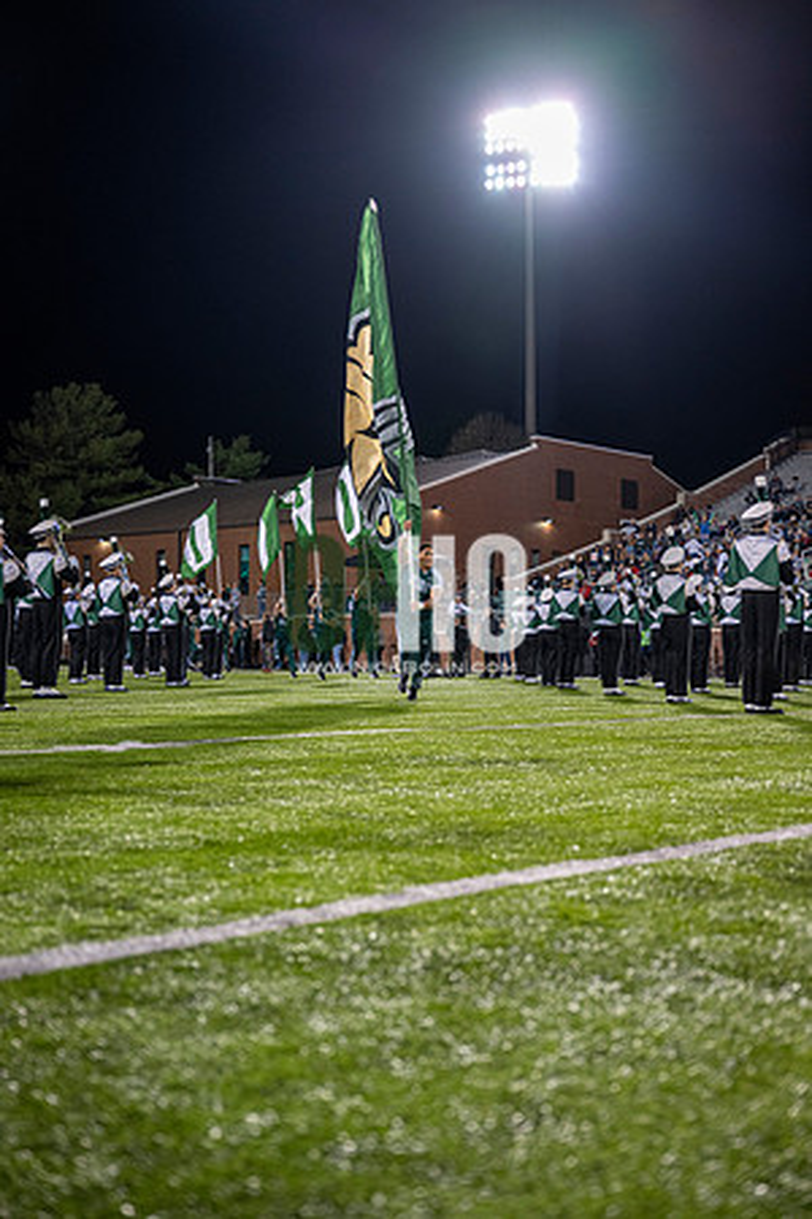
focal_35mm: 44
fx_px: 1489
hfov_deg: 30.5
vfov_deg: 44.5
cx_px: 406
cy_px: 610
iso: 1250
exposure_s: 1/500
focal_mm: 44
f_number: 3.2
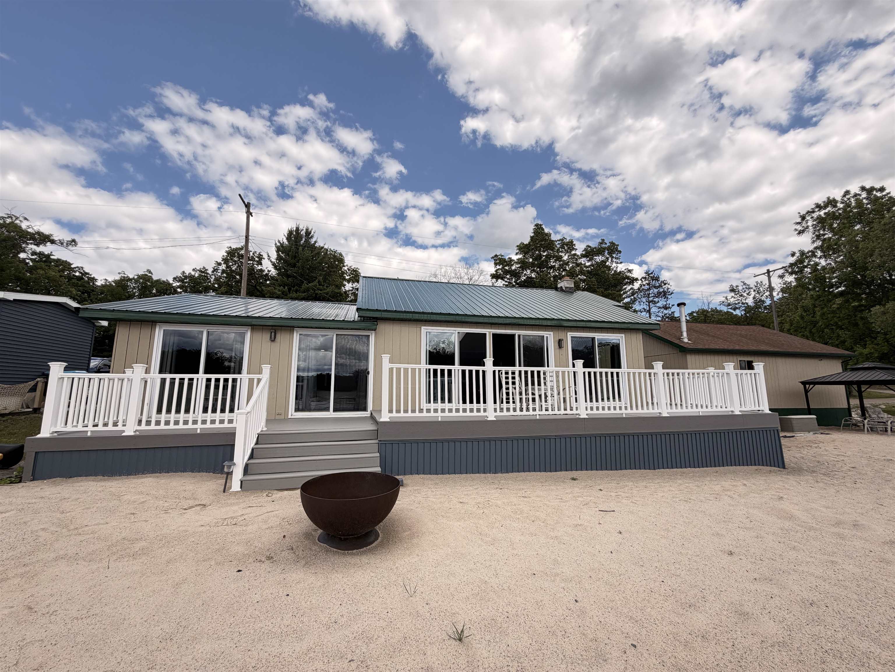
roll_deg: +1.2
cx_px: 448
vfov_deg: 85.7
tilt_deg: +9.2
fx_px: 362
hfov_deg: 102.1
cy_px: 336
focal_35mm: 14
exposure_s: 1/502
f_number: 2.2
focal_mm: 2.22
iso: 50
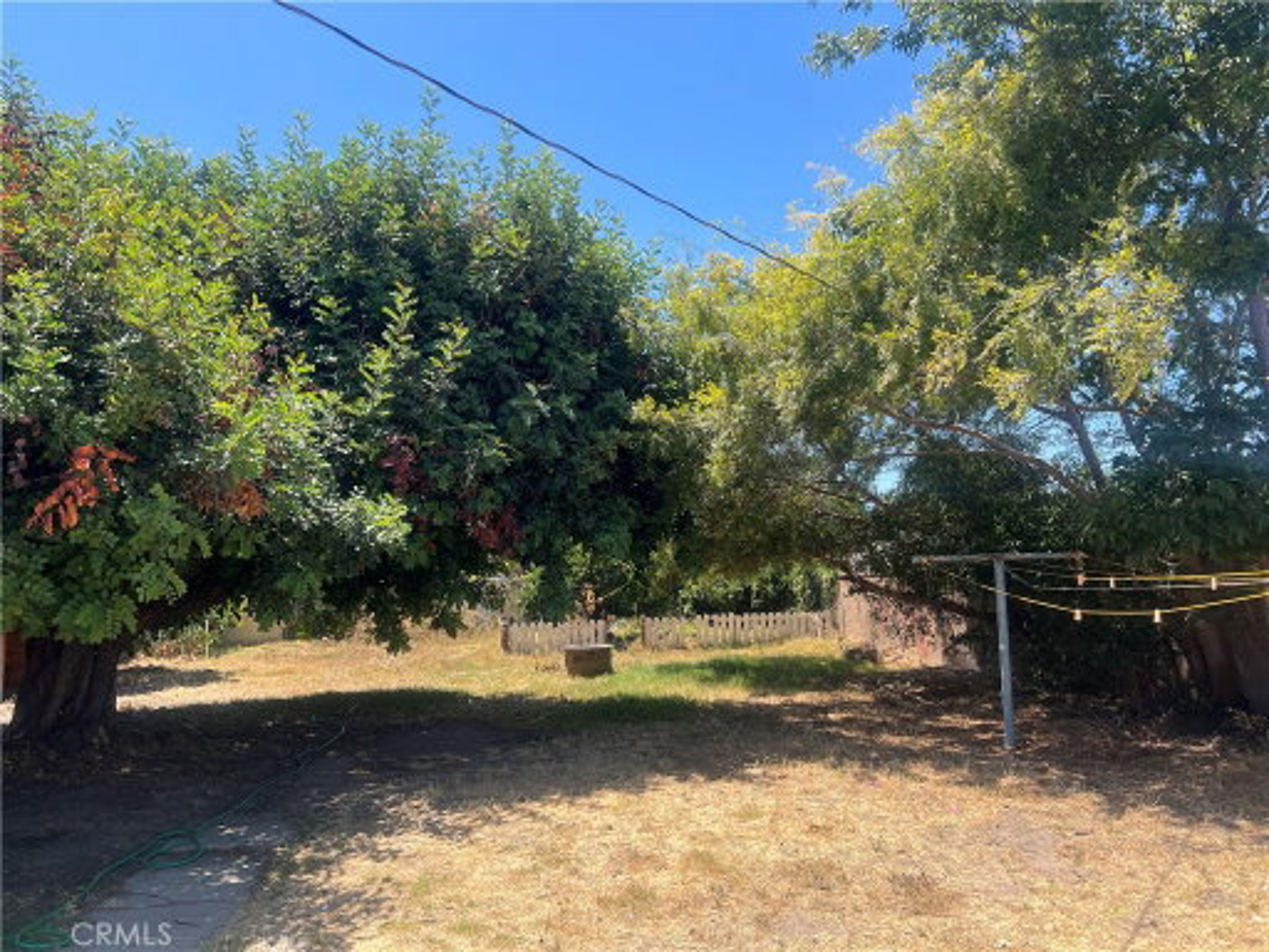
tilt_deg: +7.5
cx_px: 634
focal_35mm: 26
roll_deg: +1.5
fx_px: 953
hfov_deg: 67.3
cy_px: 476
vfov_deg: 53.1
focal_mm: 5.7
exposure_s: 1/1645
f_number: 1.5
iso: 50
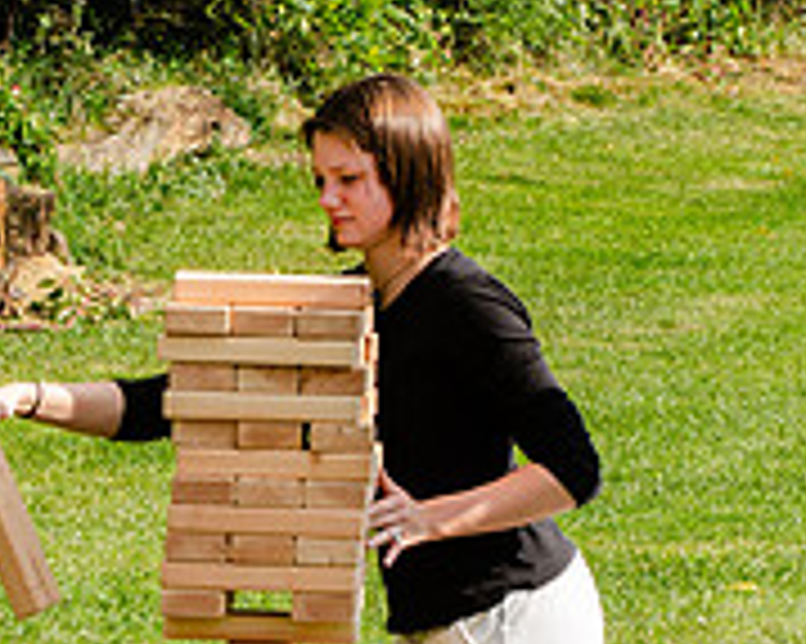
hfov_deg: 7.7
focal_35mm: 251
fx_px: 5984
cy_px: 324
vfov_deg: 6.2
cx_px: 284
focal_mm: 55
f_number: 8
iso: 110
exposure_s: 1/250
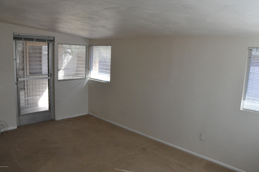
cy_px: 86
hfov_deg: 67.4
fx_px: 194
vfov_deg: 47.8
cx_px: 130
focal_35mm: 27
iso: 2000
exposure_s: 1/160
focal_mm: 18
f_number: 13
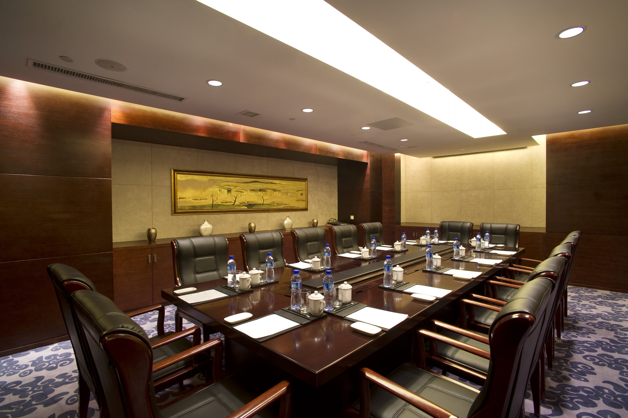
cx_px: 314
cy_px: 209
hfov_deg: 93.3
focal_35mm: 17
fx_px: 296
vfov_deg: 70.4
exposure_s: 1/2
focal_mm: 17
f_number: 11
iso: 100
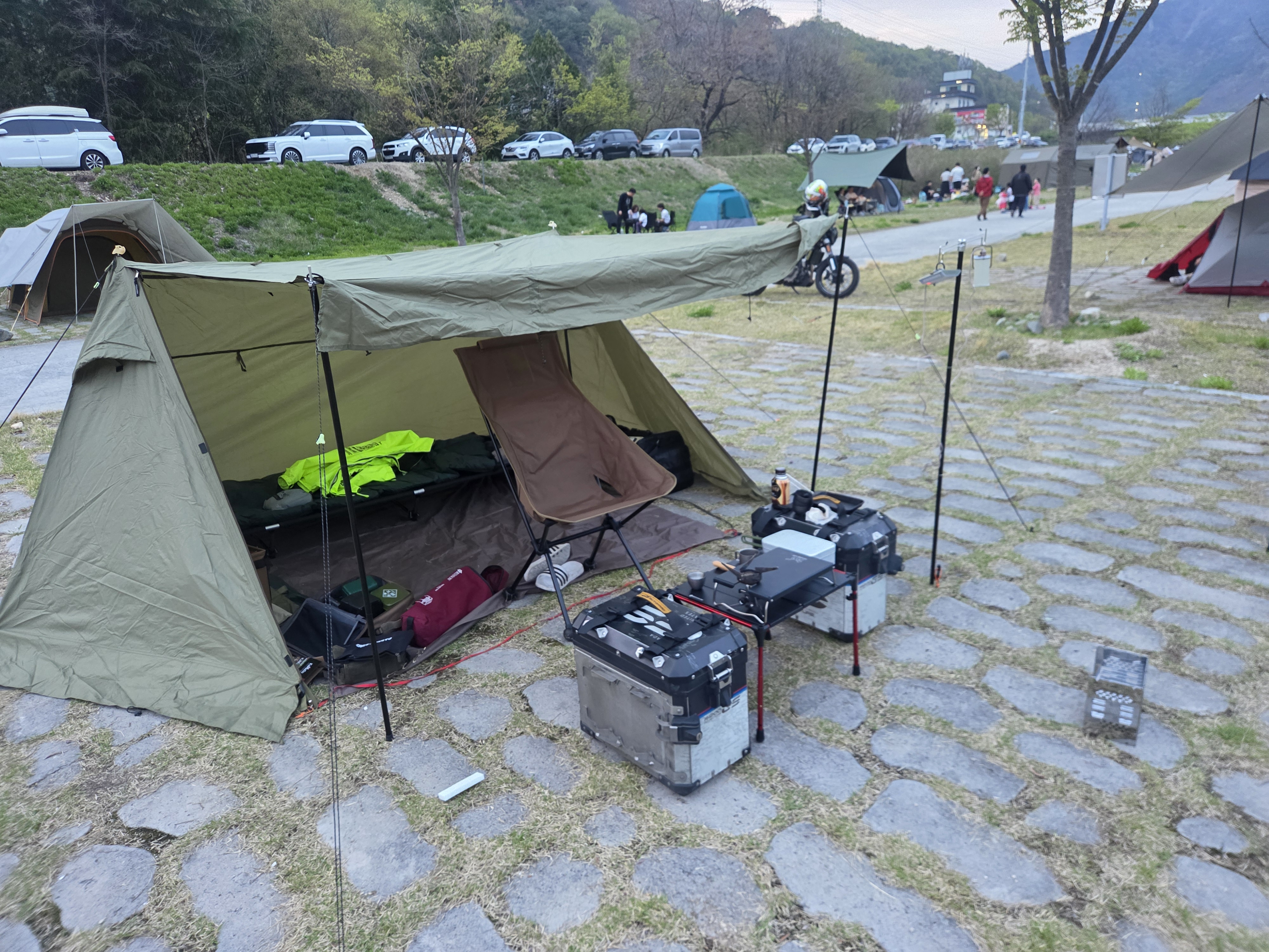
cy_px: 476
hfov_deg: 73.9
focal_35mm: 23
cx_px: 634
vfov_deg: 58.9
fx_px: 843
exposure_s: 1/120
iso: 640
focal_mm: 5.4
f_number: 1.8
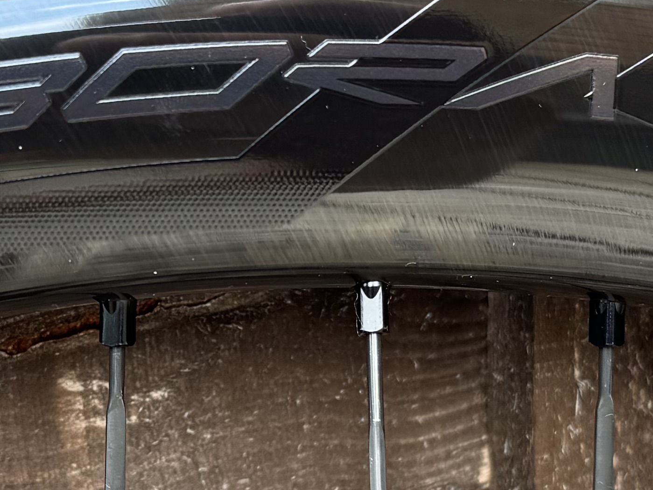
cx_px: 258
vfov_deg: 15.1
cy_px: 288
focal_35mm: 98
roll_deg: +3.4
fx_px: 1849
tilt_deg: -13.6
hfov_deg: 20.0
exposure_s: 1/160
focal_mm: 6.76
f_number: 1.78
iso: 80
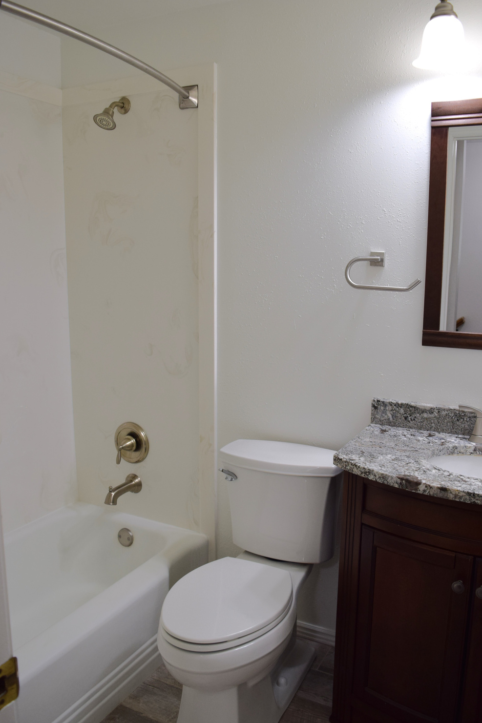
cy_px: 350
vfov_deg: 65.5
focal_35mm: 28
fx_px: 562
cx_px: 250
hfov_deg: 46.4
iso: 400
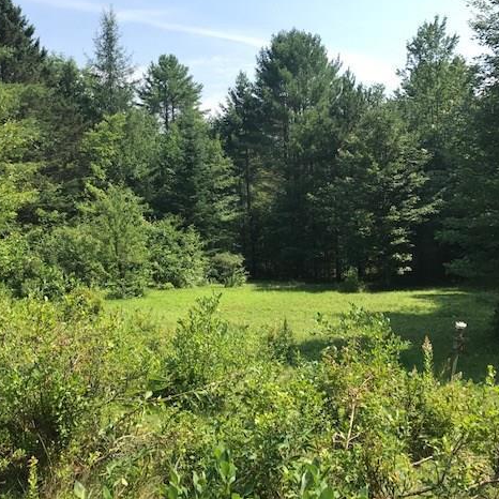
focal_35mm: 34
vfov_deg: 48.4
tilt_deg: -2.3
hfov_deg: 48.4
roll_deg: +2.8
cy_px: 243
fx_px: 555
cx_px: 245
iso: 20
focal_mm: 3.99
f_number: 1.8
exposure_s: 1/1368
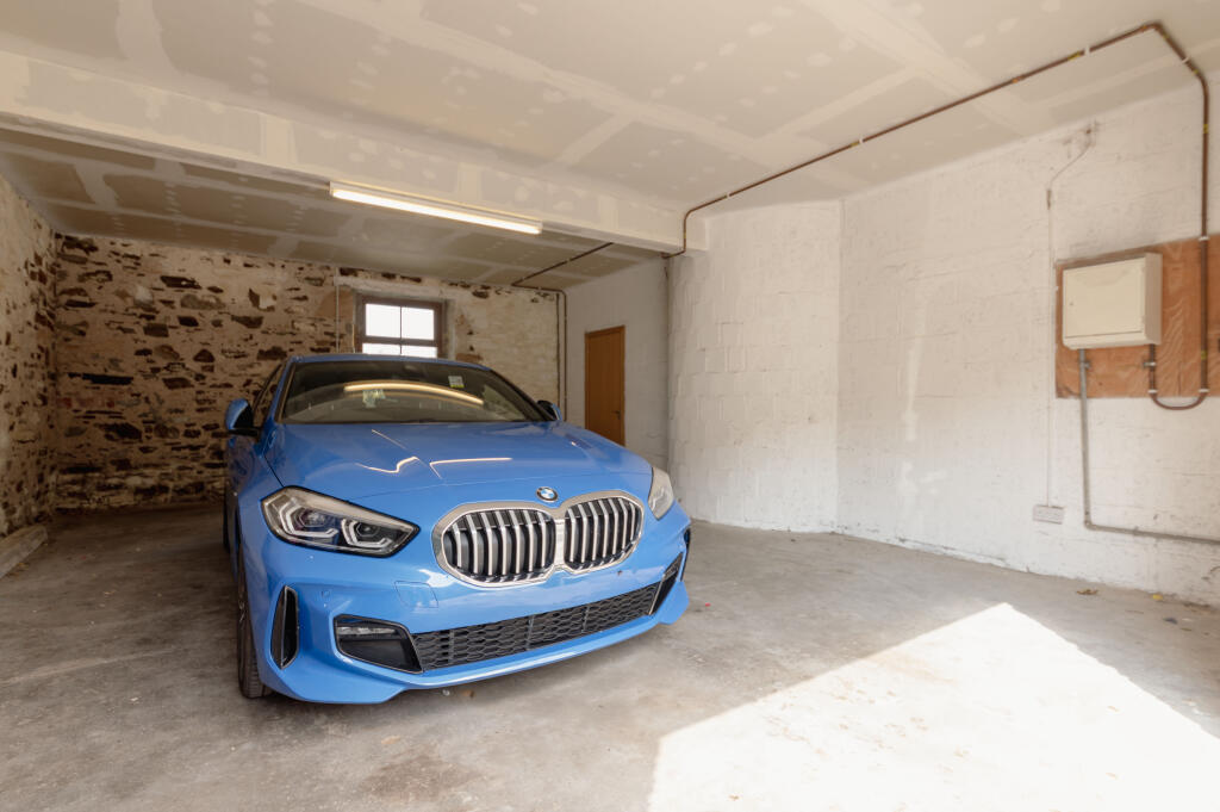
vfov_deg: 70.3
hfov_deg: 93.3
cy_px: 406
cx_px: 610
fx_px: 576
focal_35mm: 17
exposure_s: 1/10
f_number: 8
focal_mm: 17
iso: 100
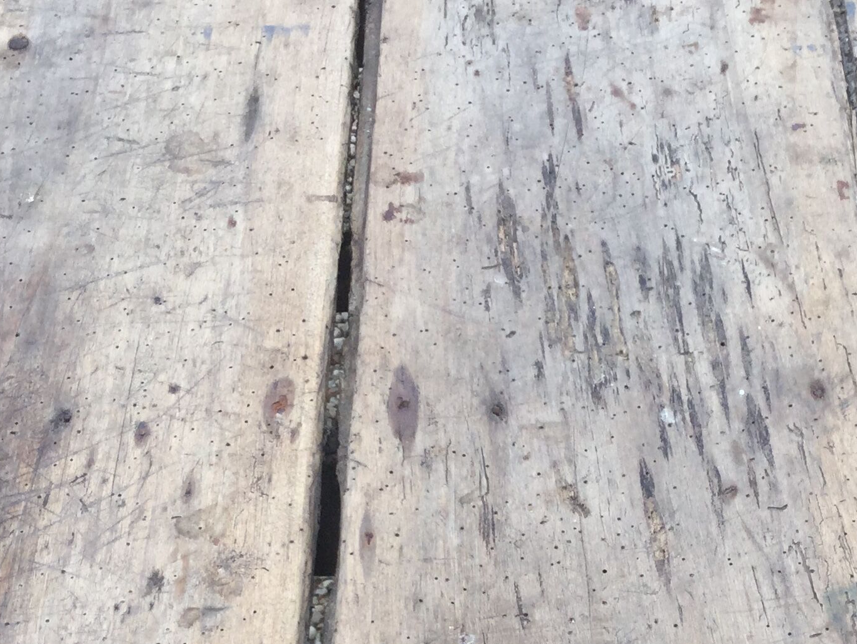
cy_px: 668
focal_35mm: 74
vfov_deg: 19.3
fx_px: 1833
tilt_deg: -50.8
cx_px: 525
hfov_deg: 26.3
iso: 25
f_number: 2.4
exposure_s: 1/212
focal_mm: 3.3
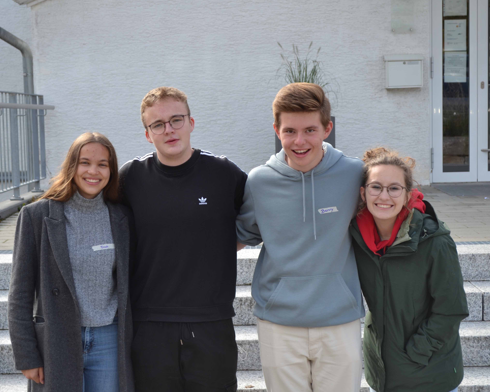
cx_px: 209
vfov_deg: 23.5
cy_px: 197
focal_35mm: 65
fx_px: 943
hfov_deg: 29.1
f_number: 6.3
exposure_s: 1/160
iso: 100
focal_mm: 38
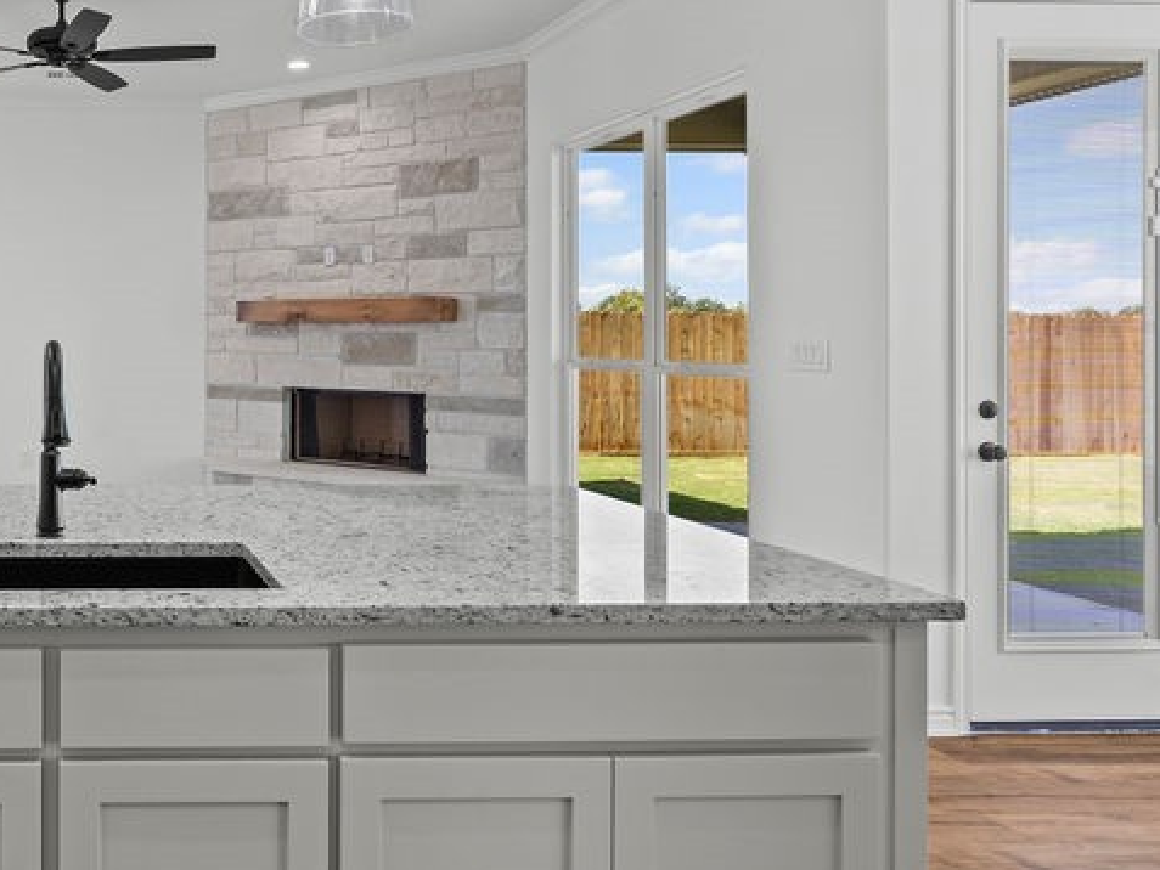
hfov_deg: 48.5
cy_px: 373
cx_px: 83
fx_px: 1106
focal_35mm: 33
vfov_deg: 42.9
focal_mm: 16
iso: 640
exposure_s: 1/4
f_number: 11
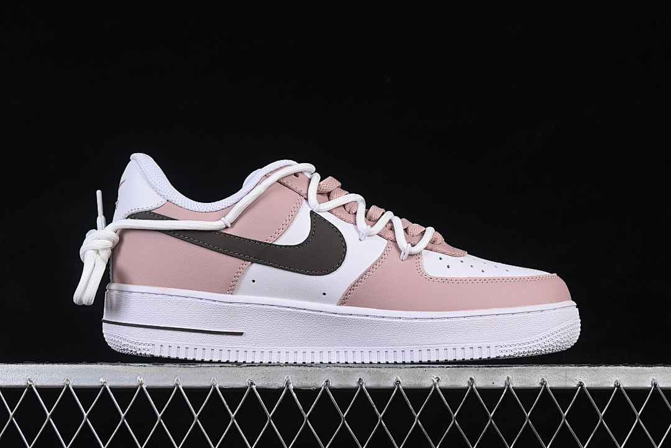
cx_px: 336
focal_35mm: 75
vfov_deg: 18.2
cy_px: 224
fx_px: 1398
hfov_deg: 27.0
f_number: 8
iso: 160
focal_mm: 50
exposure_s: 1/80
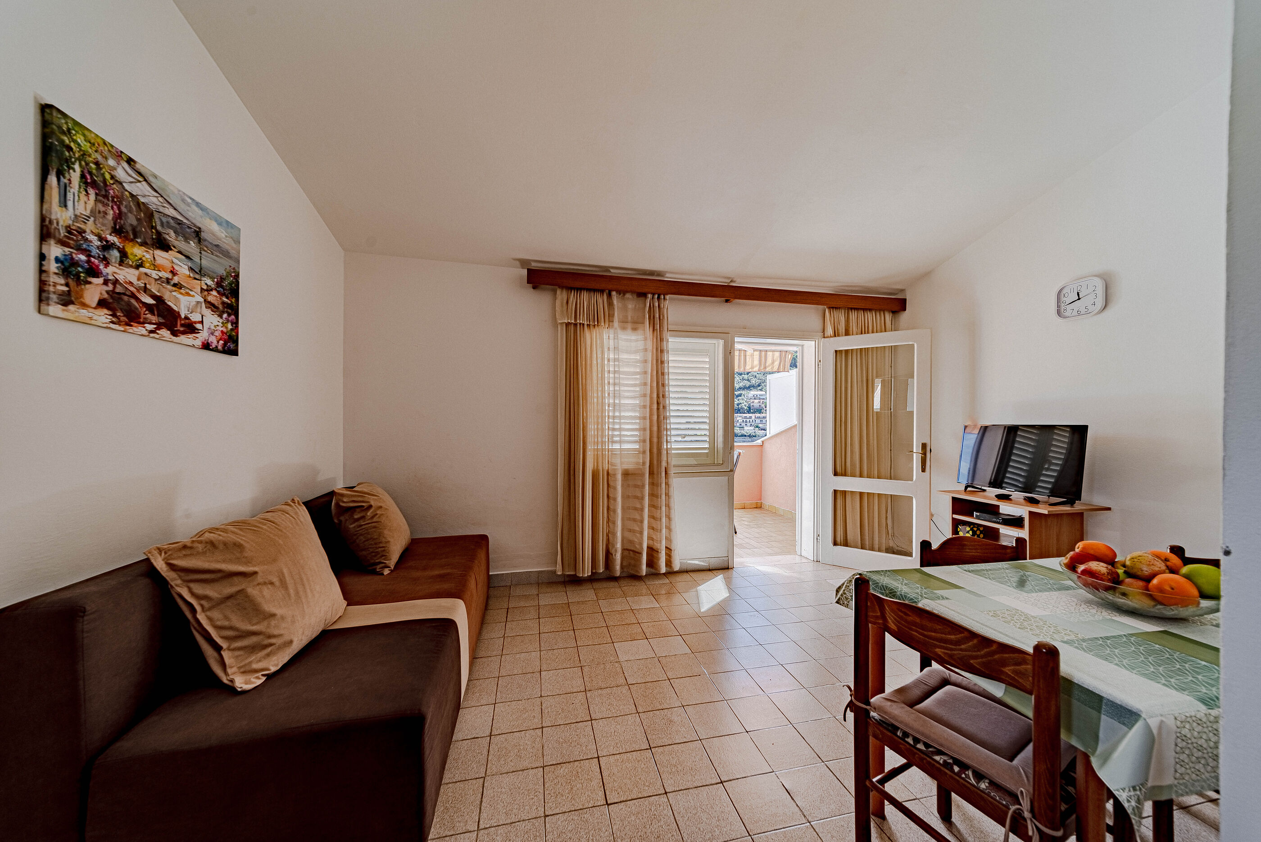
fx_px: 420
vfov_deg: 90.1
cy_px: 421
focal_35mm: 12
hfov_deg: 112.6
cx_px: 630
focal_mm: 12
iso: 100
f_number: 8
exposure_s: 1/250
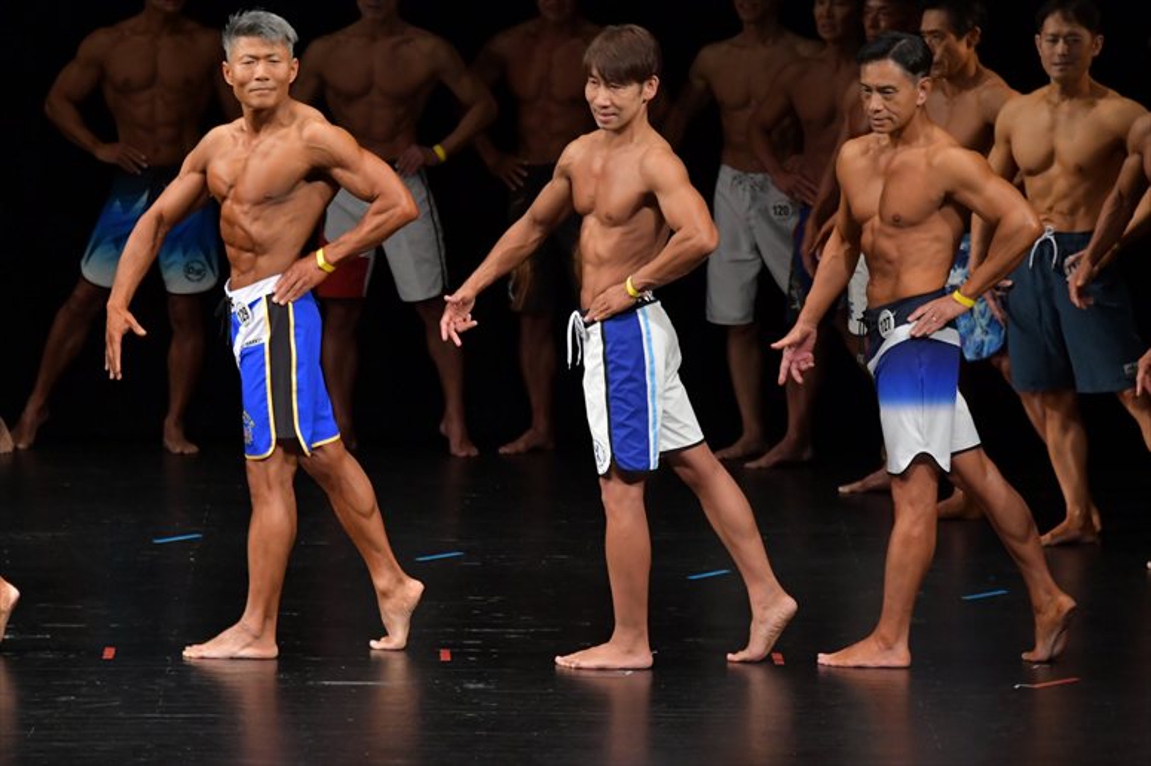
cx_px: 576
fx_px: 8628
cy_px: 383
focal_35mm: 270
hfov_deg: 7.6
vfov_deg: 5.1
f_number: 5.6
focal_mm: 180
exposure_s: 1/400
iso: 3200
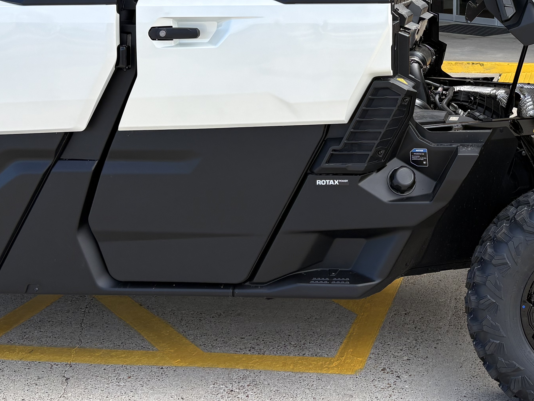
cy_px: 6
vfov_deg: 25.3
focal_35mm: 55
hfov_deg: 33.3
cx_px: 467
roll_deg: -0.8
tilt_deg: -3.0
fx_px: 848
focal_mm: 5.96
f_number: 1.6
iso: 50
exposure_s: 1/1001
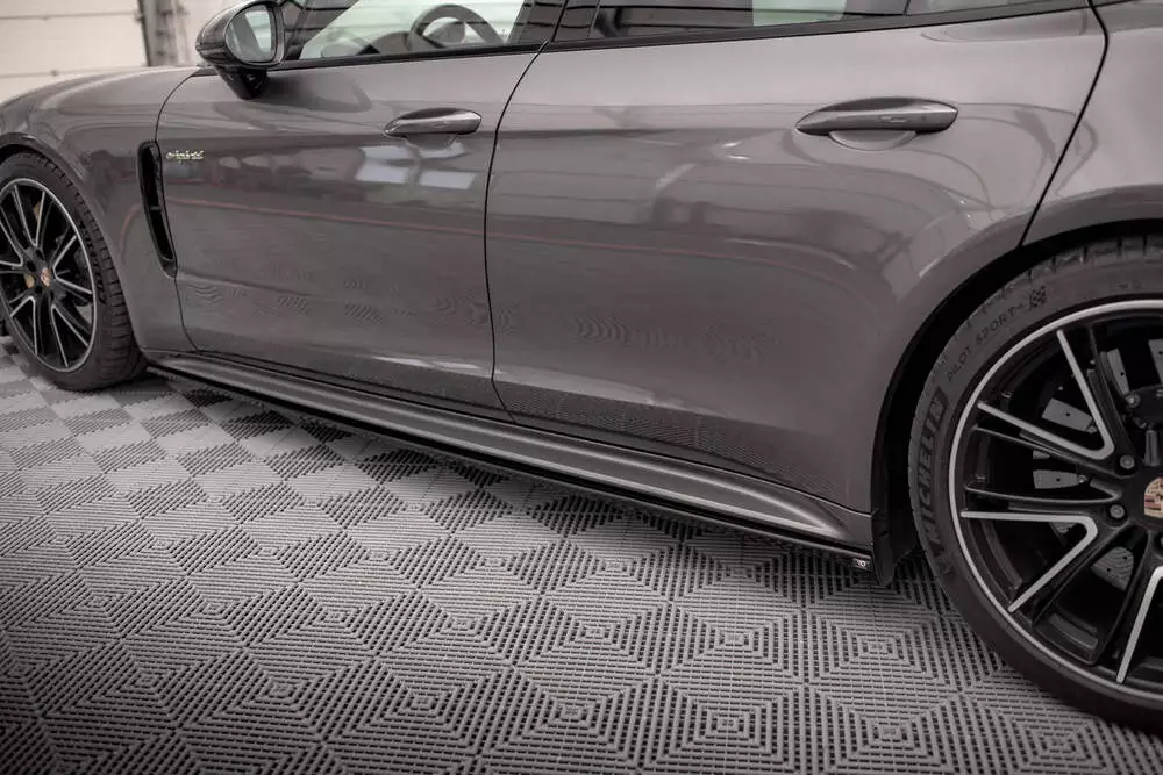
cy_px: 388
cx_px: 582
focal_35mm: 35
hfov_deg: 54.4
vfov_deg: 37.9
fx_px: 1131
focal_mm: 35
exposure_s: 1/100
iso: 1250
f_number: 2.5
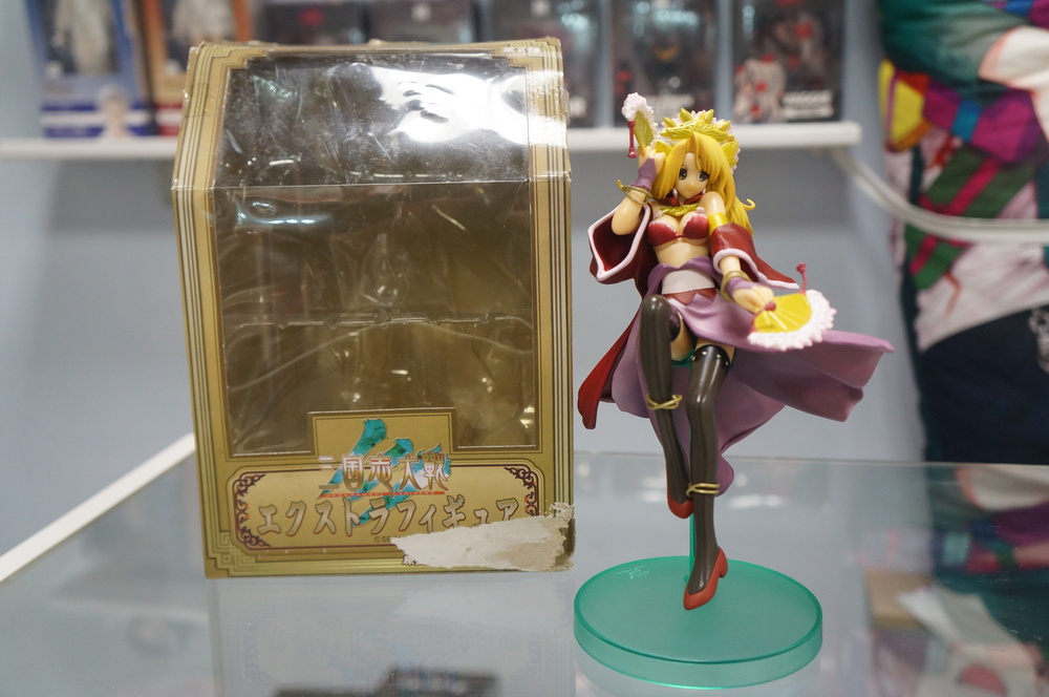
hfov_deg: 49.6
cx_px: 524
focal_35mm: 39
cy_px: 348
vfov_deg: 34.1
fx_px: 1135
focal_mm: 26
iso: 1250
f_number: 4
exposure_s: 1/60
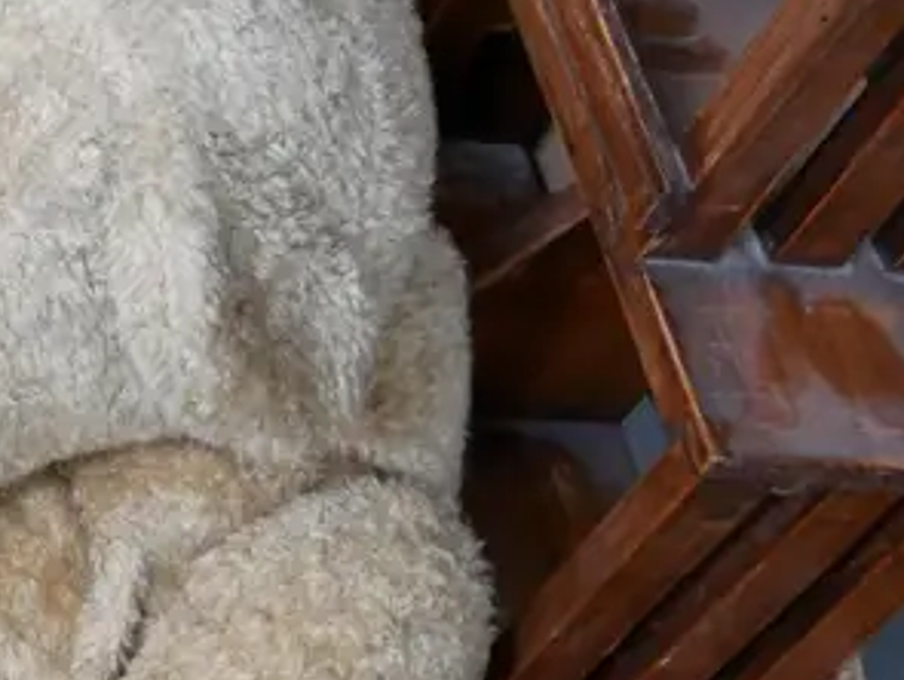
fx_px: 2719
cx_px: -52
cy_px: 217
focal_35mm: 104
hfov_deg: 18.3
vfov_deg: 14.2
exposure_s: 1/60
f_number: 4
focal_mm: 15
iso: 1000
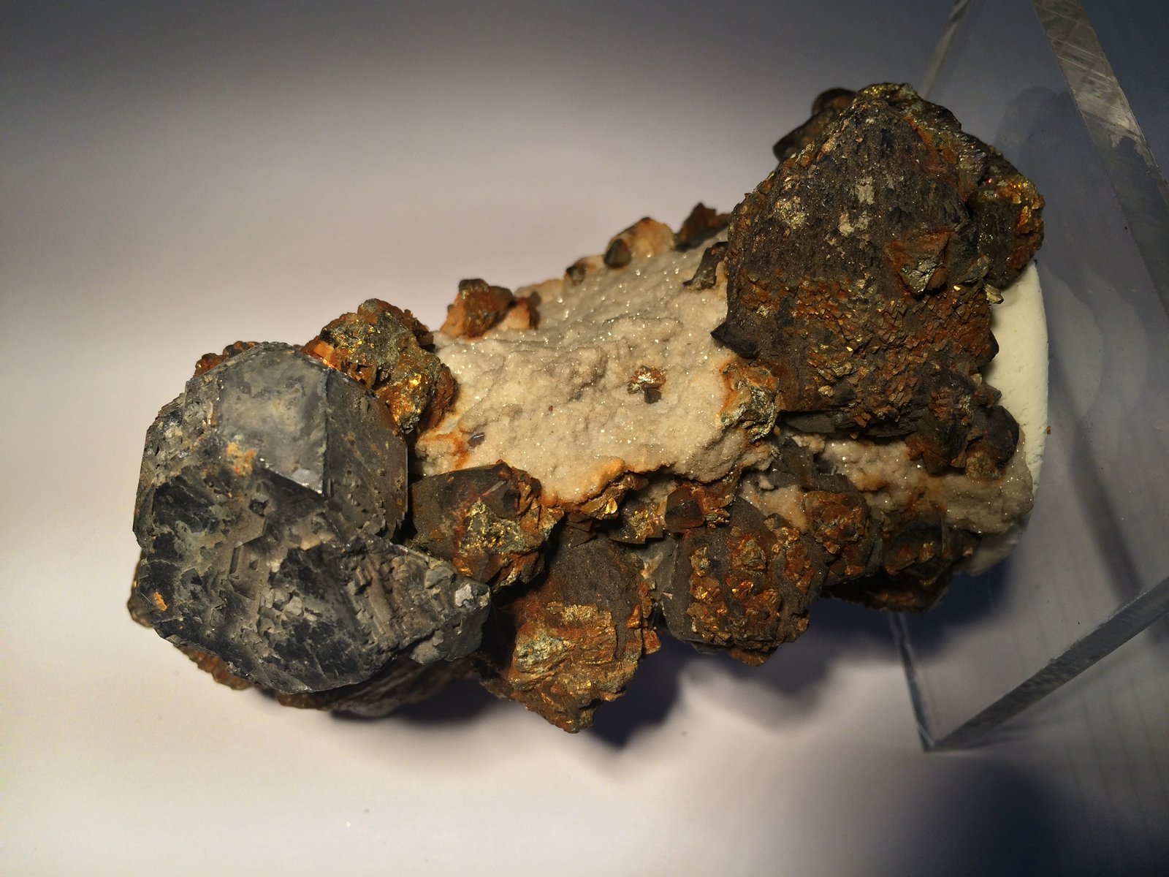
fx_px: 979
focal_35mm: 29
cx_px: 584
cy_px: 438
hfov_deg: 61.7
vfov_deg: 48.2
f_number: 2.2
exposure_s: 1/266
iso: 32
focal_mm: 4.15
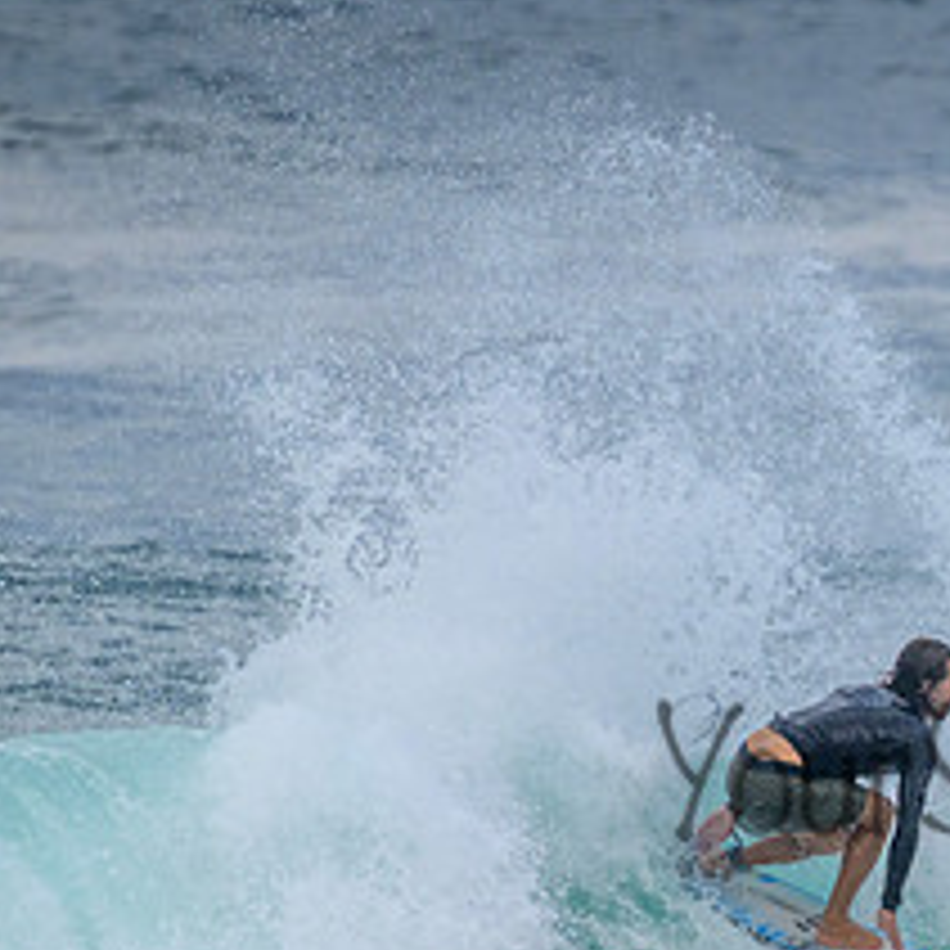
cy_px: 732
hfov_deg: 0.9
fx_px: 57907
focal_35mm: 1865
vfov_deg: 0.9
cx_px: 1121
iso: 1000
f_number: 11
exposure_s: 1/2000
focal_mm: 800
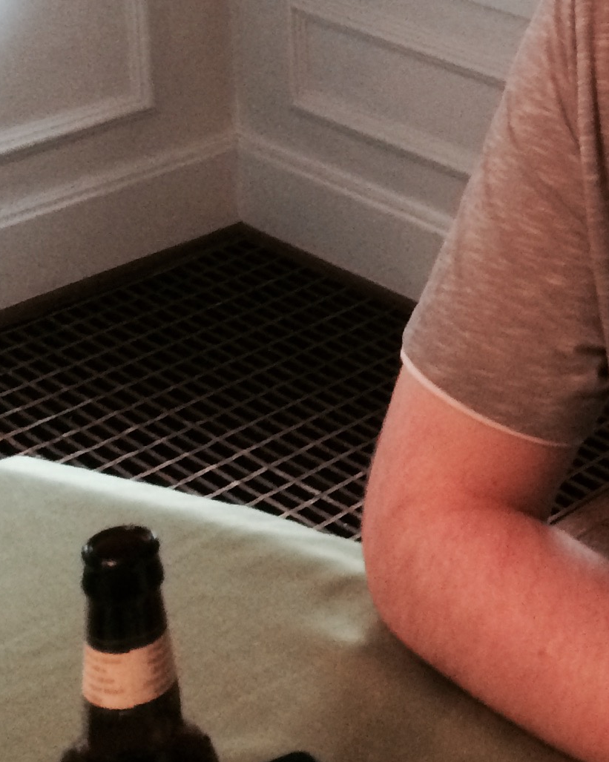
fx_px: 2029
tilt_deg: -23.4
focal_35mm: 90
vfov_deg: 20.7
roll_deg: -3.1
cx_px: 783
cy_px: 47
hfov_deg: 16.2
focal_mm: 4.15
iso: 250
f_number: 2.2
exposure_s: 1/30
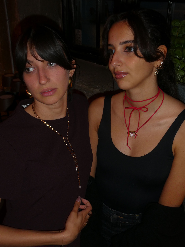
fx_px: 285
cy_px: 124
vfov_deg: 46.8
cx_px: 92
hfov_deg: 36.0
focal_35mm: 40
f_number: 6.3
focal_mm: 7.2
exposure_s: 1/15
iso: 100
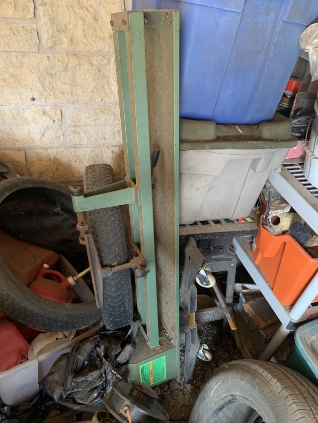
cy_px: 212
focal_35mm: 26
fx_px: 318
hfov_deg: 53.1
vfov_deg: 67.3
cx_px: 159
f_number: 1.8
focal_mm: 4.25
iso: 400
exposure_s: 1/57
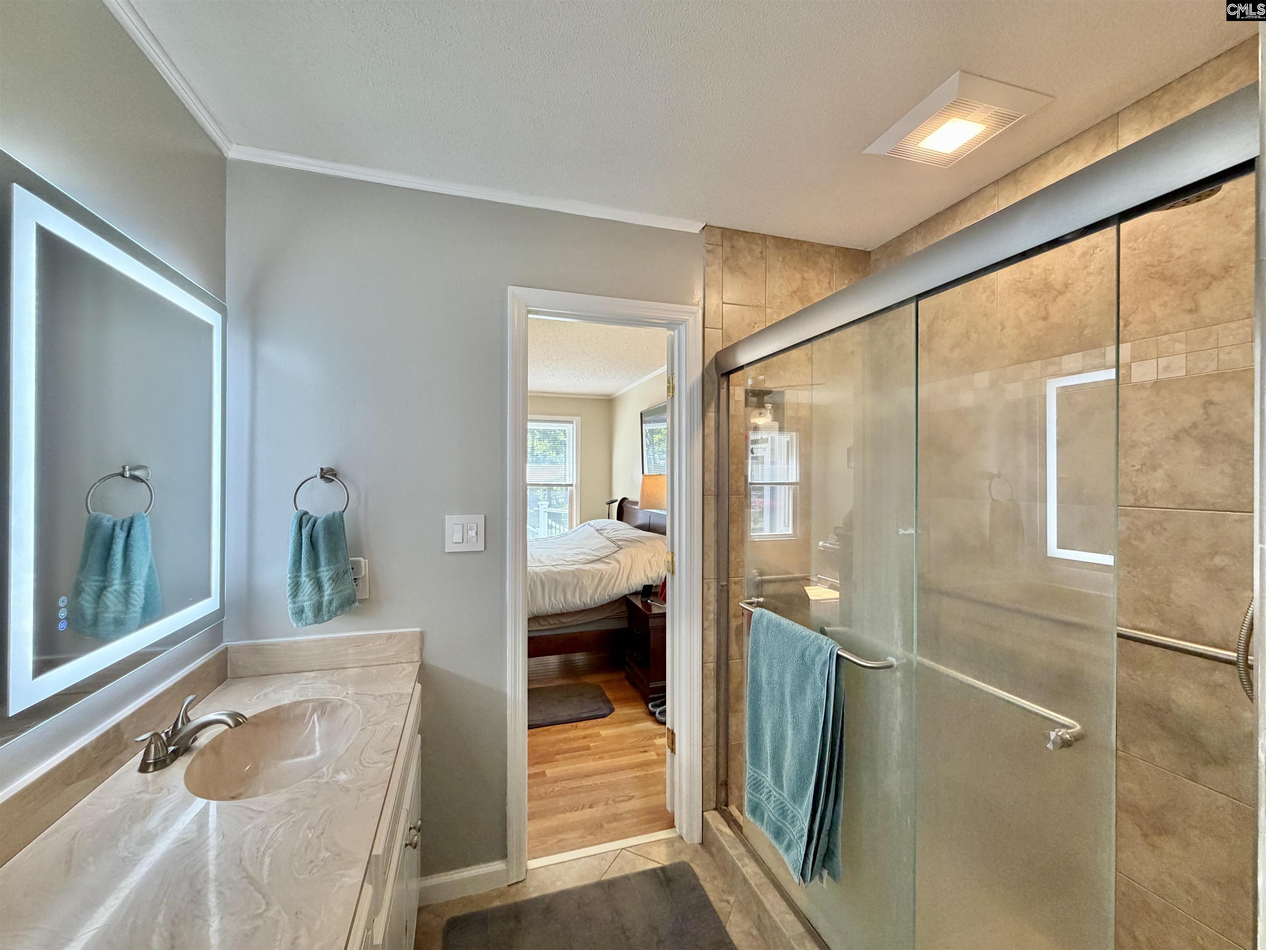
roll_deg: +0.4
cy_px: 475
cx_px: 633
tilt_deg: -0.1
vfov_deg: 85.7
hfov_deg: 102.1
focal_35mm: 14
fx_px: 512
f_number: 2.2
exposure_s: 1/112
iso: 200
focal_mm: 2.22
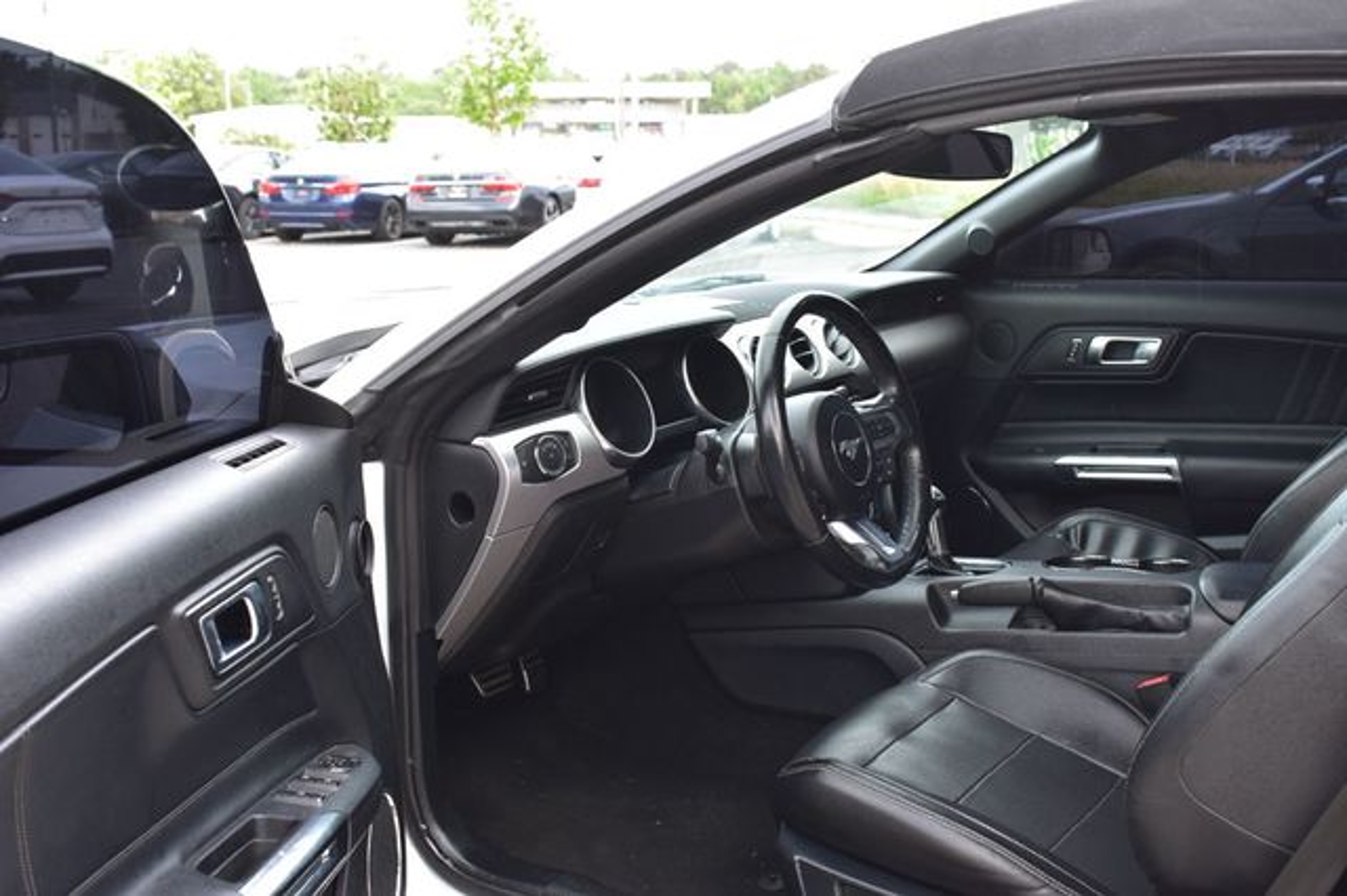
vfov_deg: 33.0
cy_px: 448
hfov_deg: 47.9
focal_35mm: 40
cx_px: 674
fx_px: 1515
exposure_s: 1/40
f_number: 7.1
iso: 400
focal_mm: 27
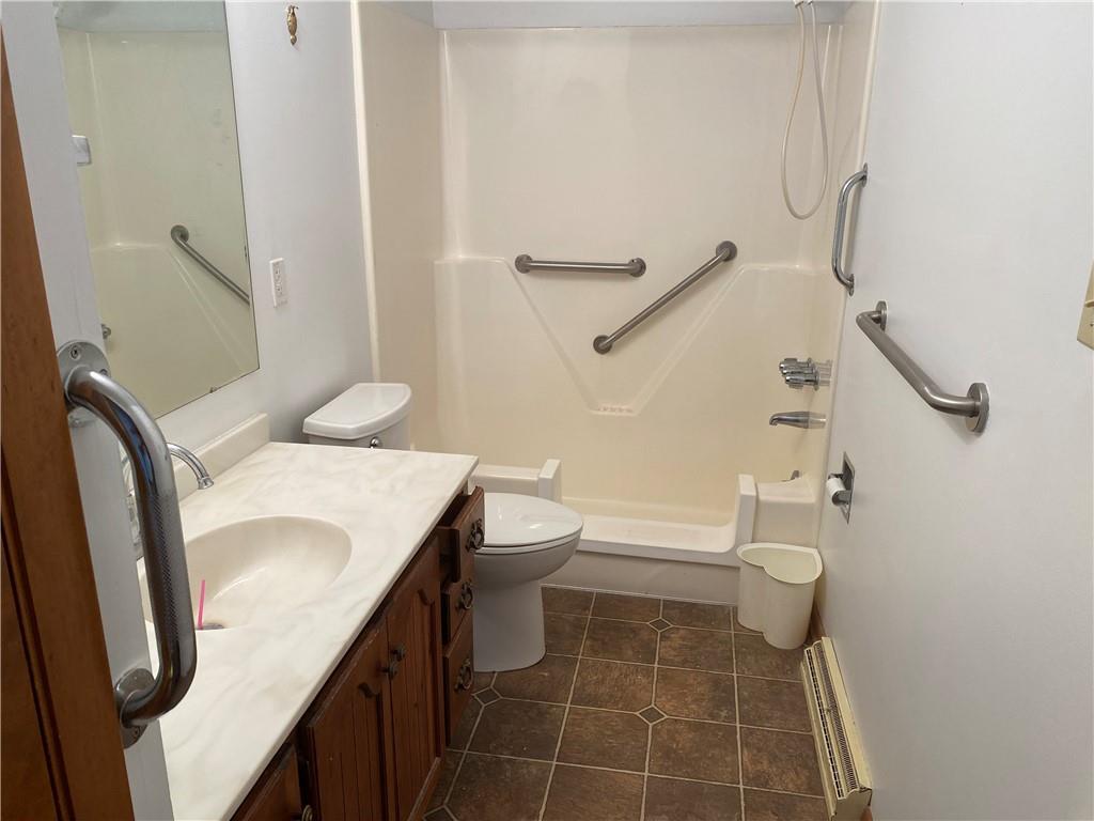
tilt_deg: -18.7
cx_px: 547
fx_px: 822
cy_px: 410
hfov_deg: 67.3
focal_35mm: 26
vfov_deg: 53.1
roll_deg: -0.5
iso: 100
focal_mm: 4.25
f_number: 1.8
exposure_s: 1/120
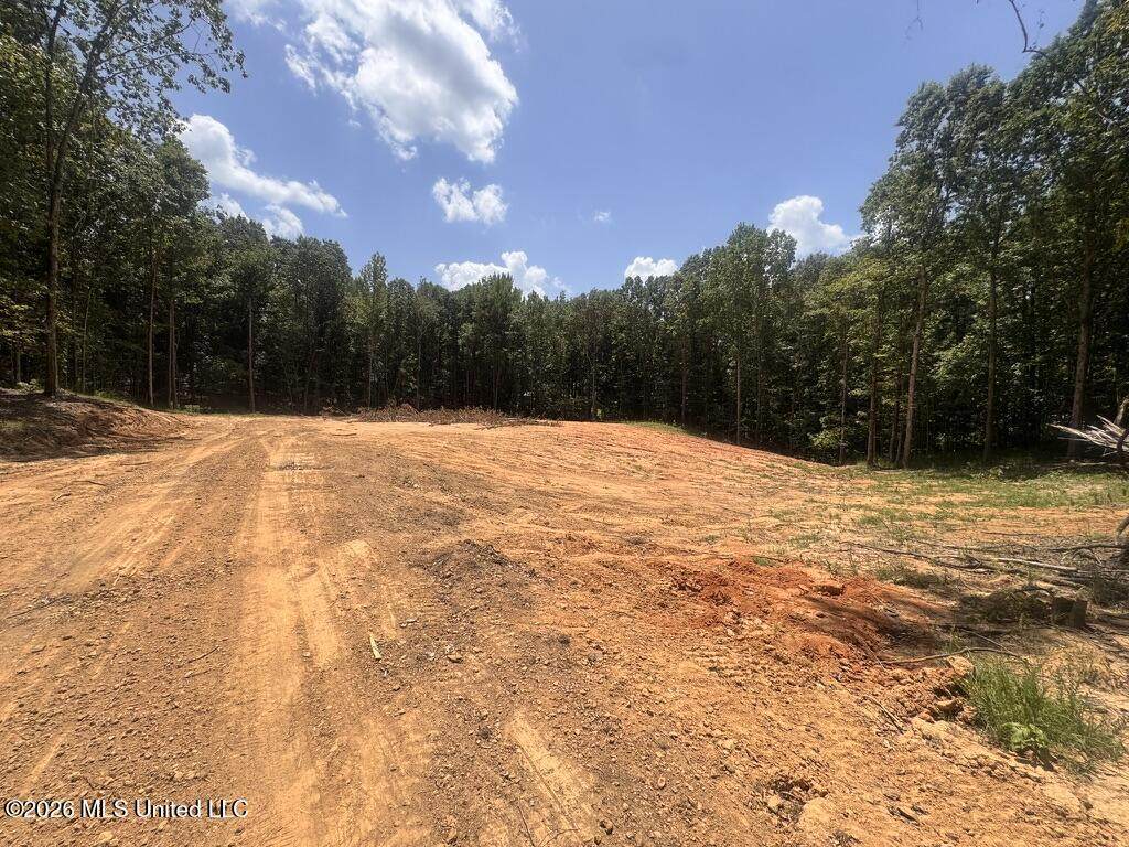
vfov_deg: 85.7
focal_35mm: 14
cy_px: 424
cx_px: 564
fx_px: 457
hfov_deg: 102.1
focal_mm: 2.22
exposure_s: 1/1976
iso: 40
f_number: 2.2
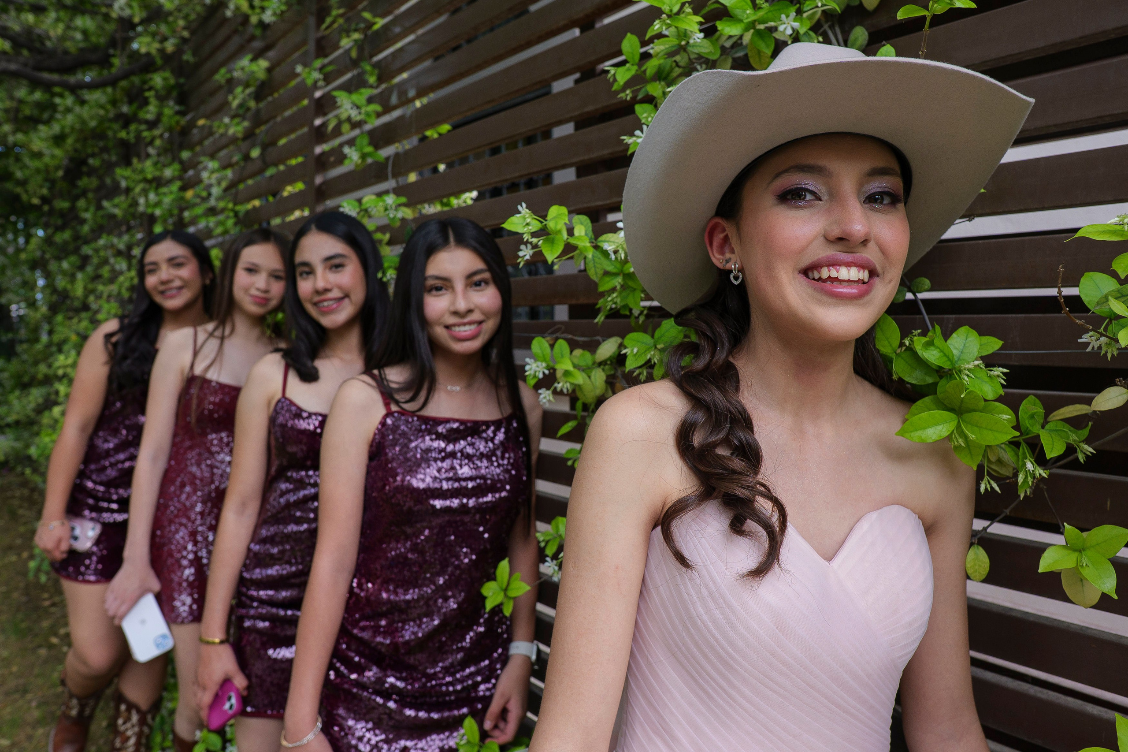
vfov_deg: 53.1
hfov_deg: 73.8
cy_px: 376
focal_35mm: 24
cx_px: 564
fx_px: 752
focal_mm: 16
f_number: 4
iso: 400
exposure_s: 1/200
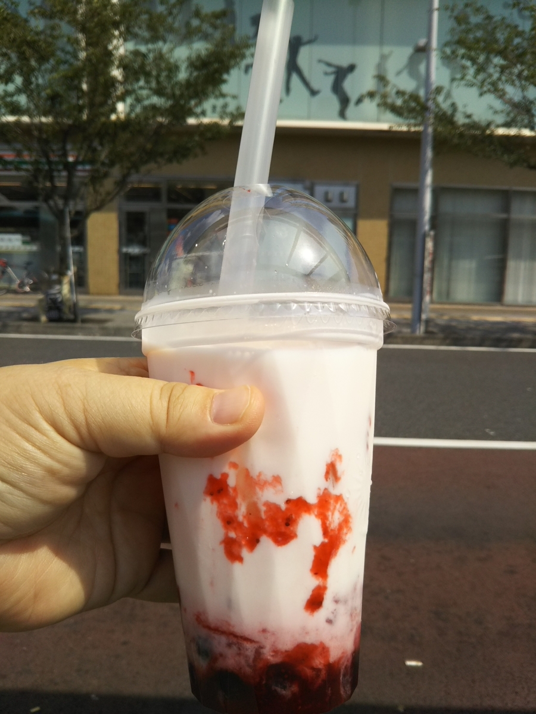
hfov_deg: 46.8
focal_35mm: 30
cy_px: 357
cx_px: 268
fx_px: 619
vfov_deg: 60.0
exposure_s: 1/1456
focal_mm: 4
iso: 25
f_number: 2.2
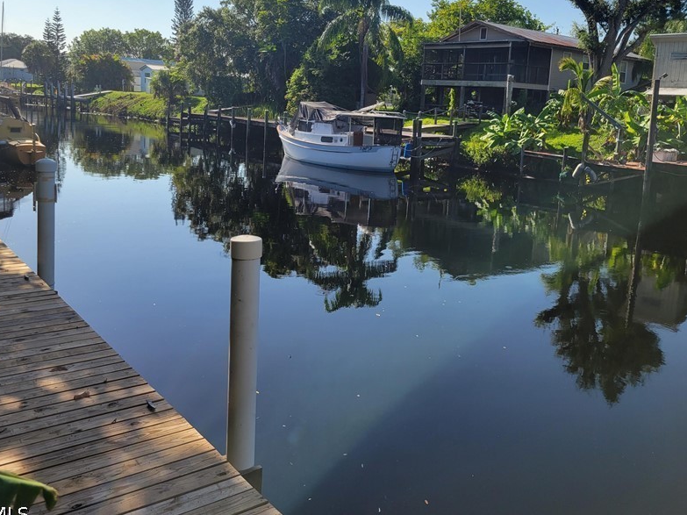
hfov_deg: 53.9
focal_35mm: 34
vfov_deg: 41.5
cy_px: 192
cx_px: 369
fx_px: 675
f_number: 1.8
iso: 40
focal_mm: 5.4
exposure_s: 1/2650
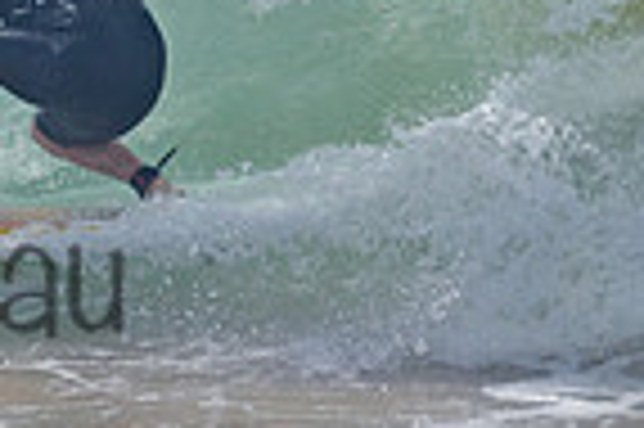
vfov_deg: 0.6
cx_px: -58
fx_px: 44510
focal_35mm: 2491
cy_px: 32
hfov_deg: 0.8
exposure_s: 1/2000
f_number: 5.6
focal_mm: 500
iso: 64
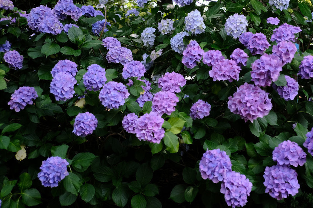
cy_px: 78
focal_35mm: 39
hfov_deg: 49.2
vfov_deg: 34.0
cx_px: 191
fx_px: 339
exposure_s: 1/1400
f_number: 2
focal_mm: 18
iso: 640
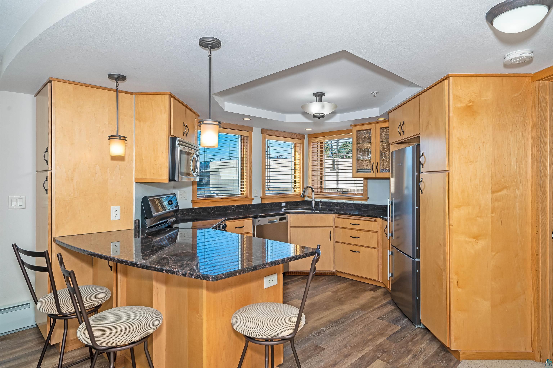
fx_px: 315
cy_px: 184
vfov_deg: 60.6
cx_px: 276
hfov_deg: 82.6
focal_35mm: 20
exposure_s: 1/200
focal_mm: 20.5
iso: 500
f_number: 9
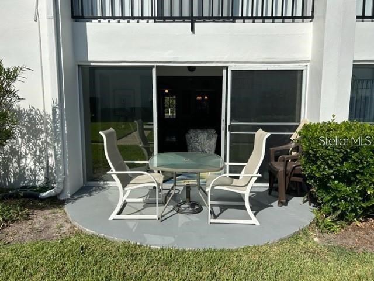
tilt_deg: -6.9
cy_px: 140
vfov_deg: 53.1
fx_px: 281
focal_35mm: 26
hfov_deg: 67.3
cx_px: 187
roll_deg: +0.0
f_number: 1.5
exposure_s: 1/8696
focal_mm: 5.7
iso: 50
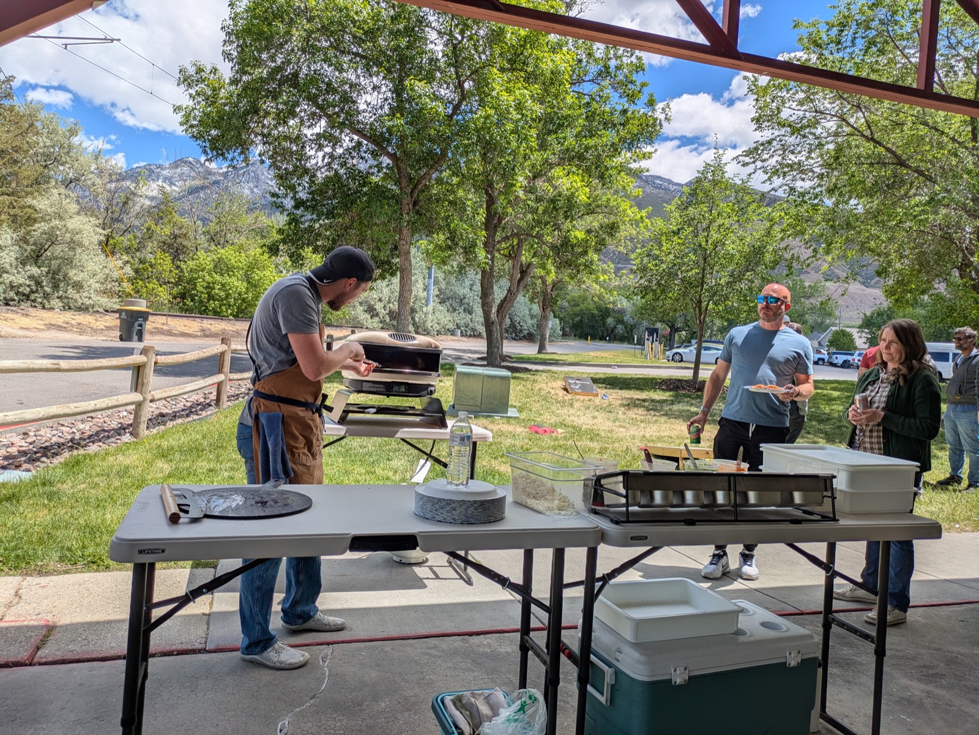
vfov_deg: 54.9
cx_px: 490
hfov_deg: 69.4
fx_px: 707
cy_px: 368
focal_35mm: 25
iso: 46
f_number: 1.89
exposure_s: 1/2028
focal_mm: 5.43
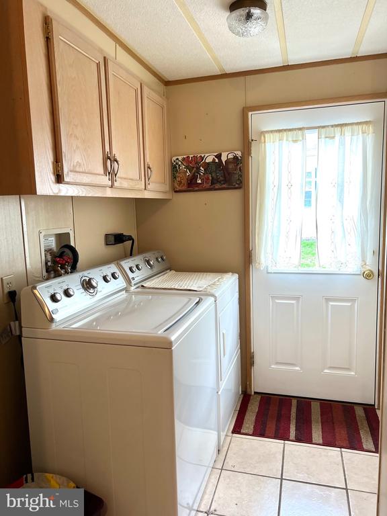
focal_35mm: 26
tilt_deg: -5.1
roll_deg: +1.5
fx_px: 388
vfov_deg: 67.3
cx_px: 194
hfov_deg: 53.1
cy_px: 258
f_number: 1.5
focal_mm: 5.7
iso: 125
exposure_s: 1/120
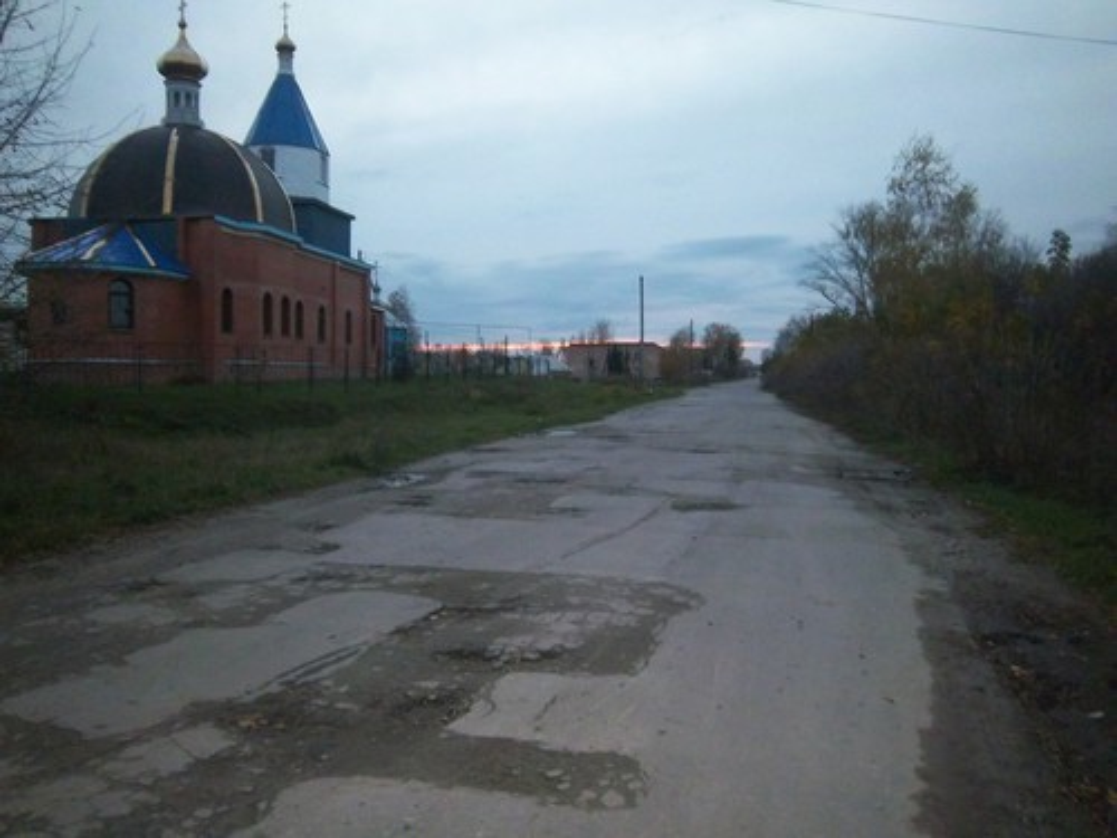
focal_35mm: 28
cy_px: 419
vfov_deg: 49.7
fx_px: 904
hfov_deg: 63.4
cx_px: 558
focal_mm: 5.1
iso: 400
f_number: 3.5
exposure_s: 1/30
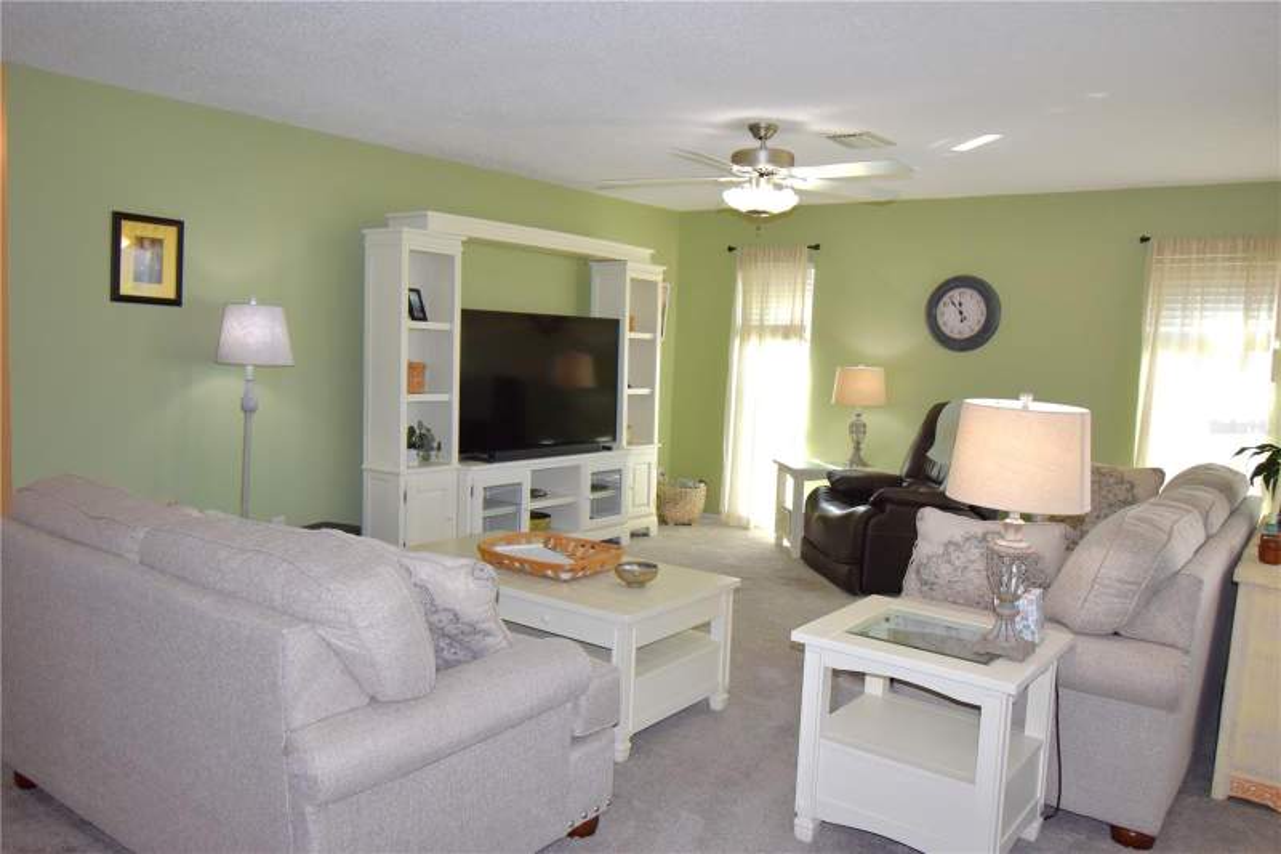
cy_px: 427
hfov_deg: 67.4
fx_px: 960
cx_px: 640
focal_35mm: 27
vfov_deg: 47.9
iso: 500
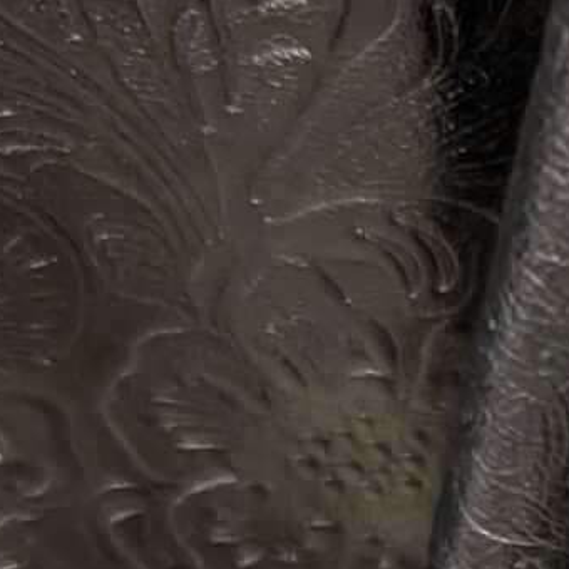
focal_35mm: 128
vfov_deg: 12.9
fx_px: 2380
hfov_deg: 12.4
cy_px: 869
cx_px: 1053
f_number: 1.68
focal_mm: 6.9
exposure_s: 1/40
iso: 730
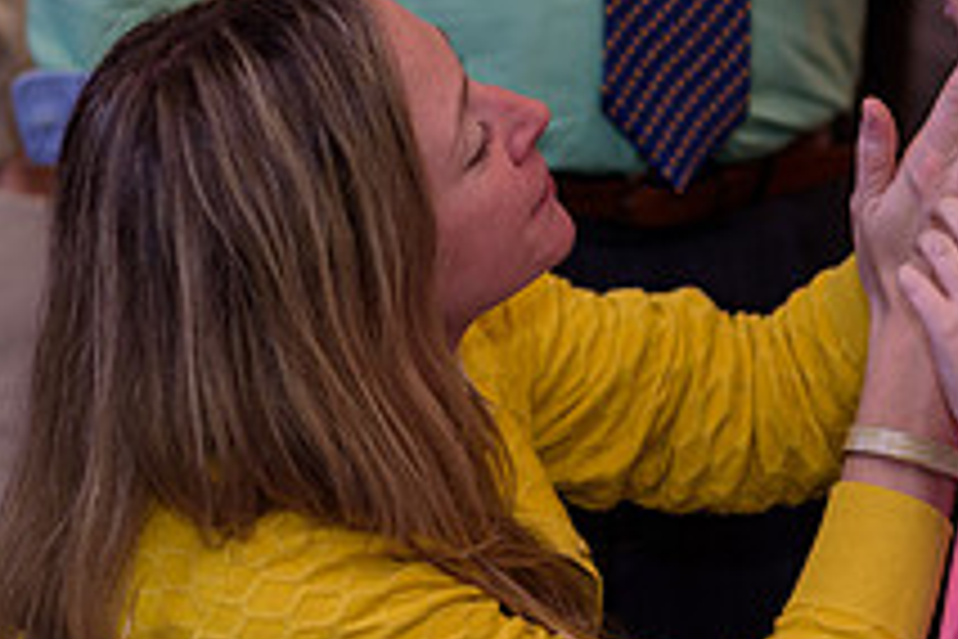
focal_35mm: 231
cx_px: 688
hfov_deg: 8.9
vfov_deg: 5.9
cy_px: 164
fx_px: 6147
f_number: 2.5
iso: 160
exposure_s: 1/125
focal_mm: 85
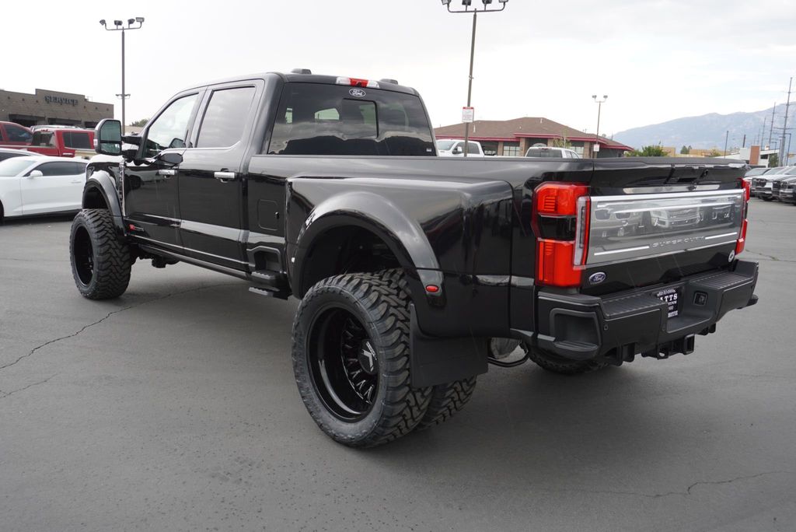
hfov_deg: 59.5
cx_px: 398
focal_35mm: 32
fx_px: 697
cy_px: 266
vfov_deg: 41.8
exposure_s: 1/100
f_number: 5
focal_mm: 21
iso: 100
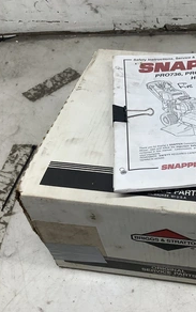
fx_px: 384
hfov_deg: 27.5
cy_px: 156
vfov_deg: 44.3
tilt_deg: -48.6
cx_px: 182
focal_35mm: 45
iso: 50
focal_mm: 3.3
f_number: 2.4
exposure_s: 1/120
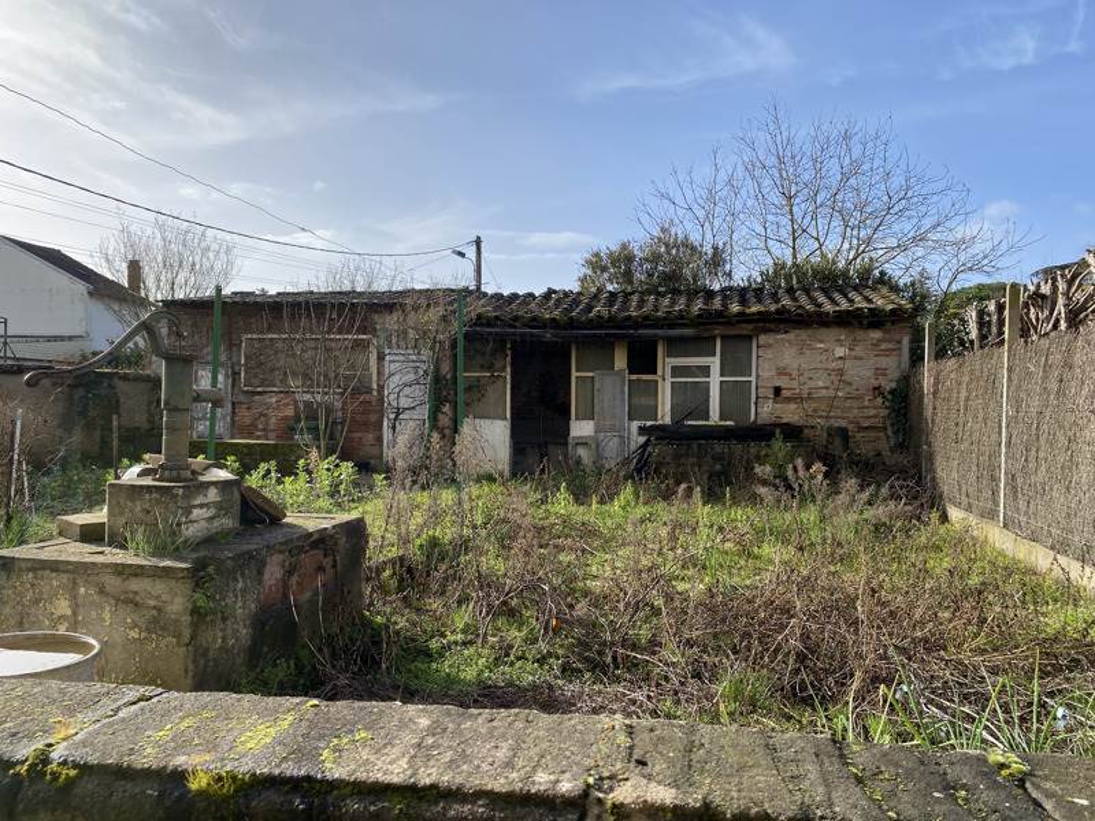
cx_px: 548
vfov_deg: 53.1
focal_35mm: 26
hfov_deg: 67.3
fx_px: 822
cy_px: 410
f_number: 1.8
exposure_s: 1/2105
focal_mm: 4.25
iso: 32
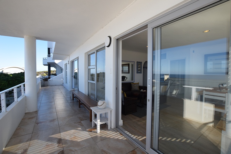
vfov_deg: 77.3
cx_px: 116
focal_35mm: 15
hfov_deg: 100.4
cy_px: 77
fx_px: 96
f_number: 8
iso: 200
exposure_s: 1/250
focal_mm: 10
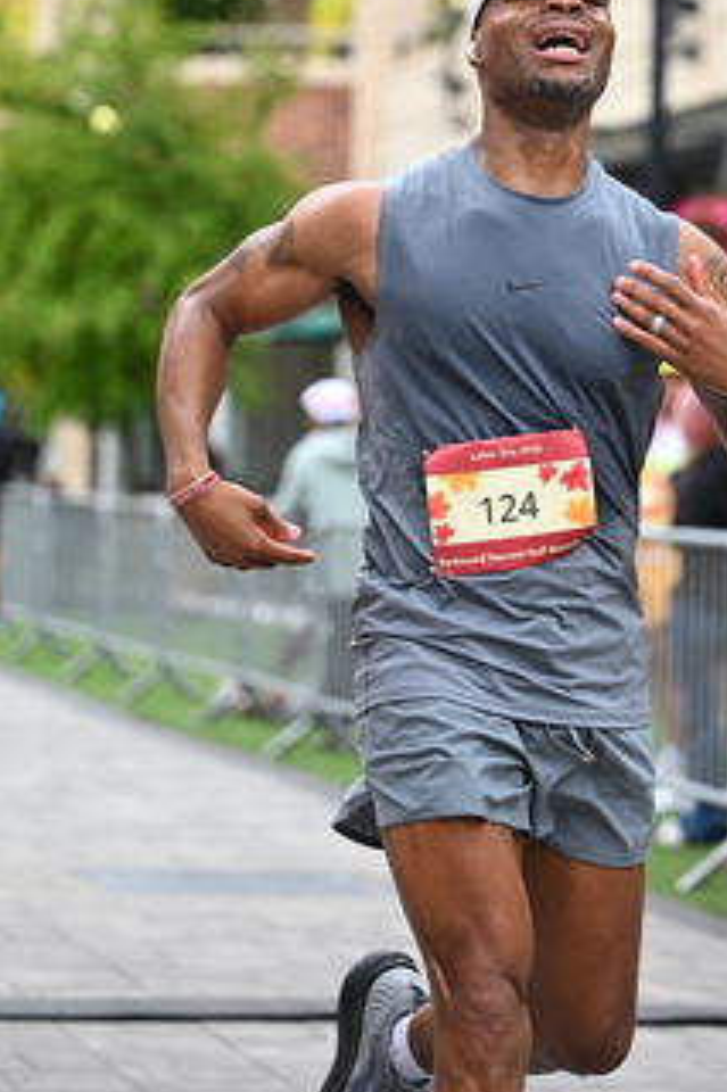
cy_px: 229
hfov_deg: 9.3
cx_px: 486
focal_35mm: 148
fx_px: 4488
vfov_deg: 13.8
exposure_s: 1/2000
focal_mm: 86
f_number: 2.8
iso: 640
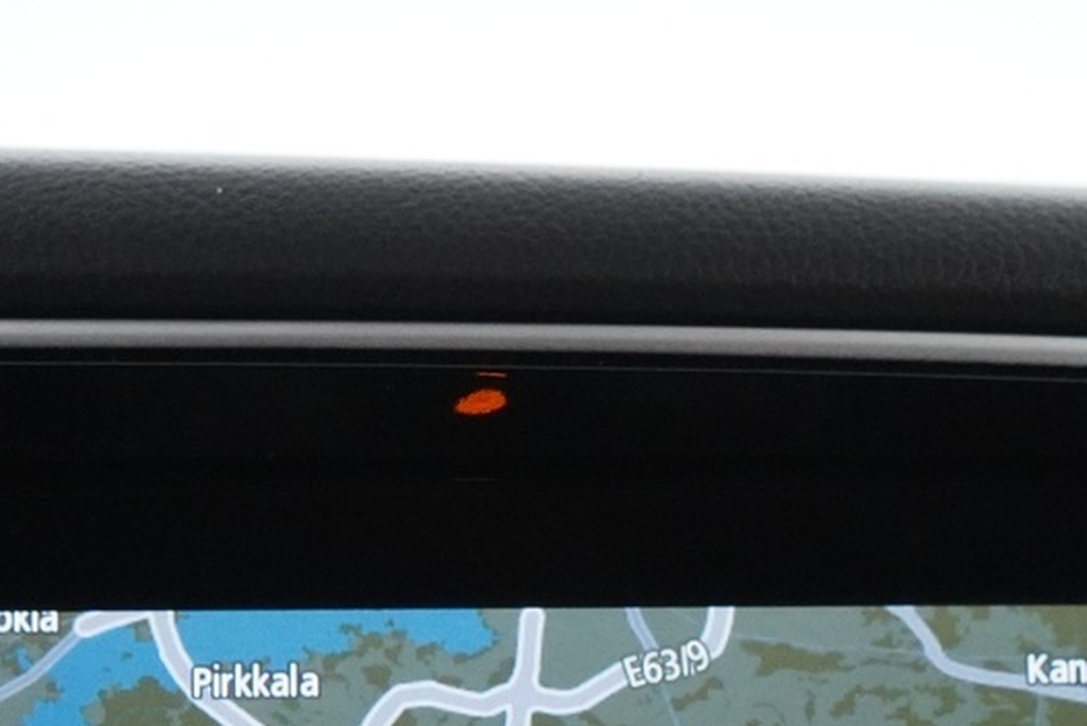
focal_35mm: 86
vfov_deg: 14.7
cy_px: 1108
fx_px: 2598
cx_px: 524
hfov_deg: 23.6
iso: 8000
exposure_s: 1/125
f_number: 3.5
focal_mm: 28
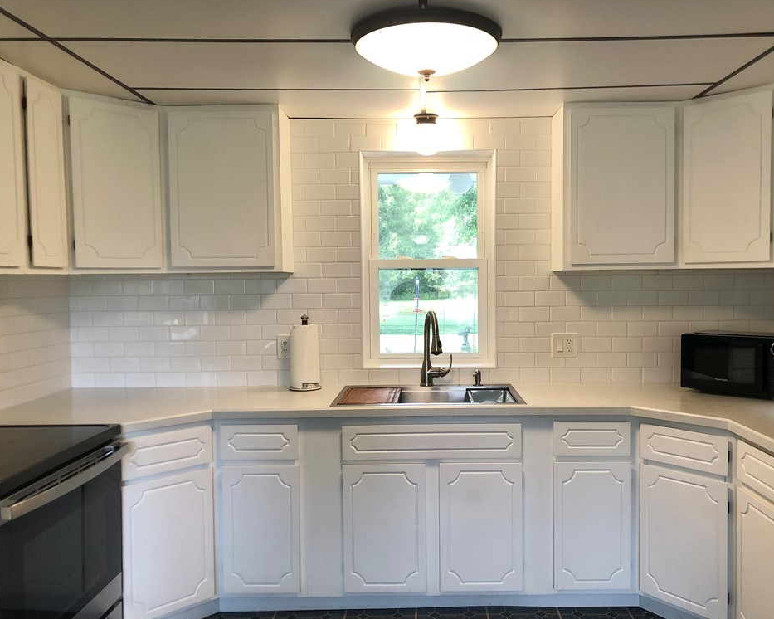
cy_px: 306
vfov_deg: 48.5
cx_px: 413
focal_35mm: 30
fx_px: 687
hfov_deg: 58.7
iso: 25
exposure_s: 1/40
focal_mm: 3.99
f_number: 1.8
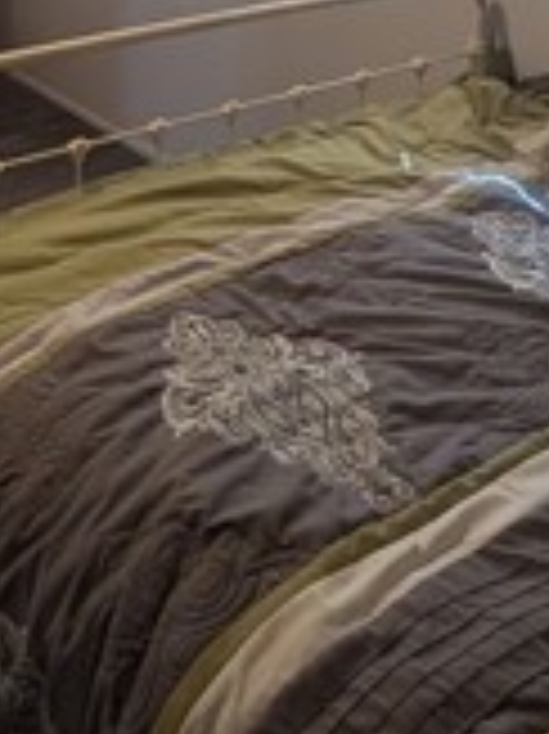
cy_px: -45
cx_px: 140
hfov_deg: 28.1
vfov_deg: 33.4
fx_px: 1080
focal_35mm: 51
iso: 46
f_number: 2.2
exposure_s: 1/30
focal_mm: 1.54
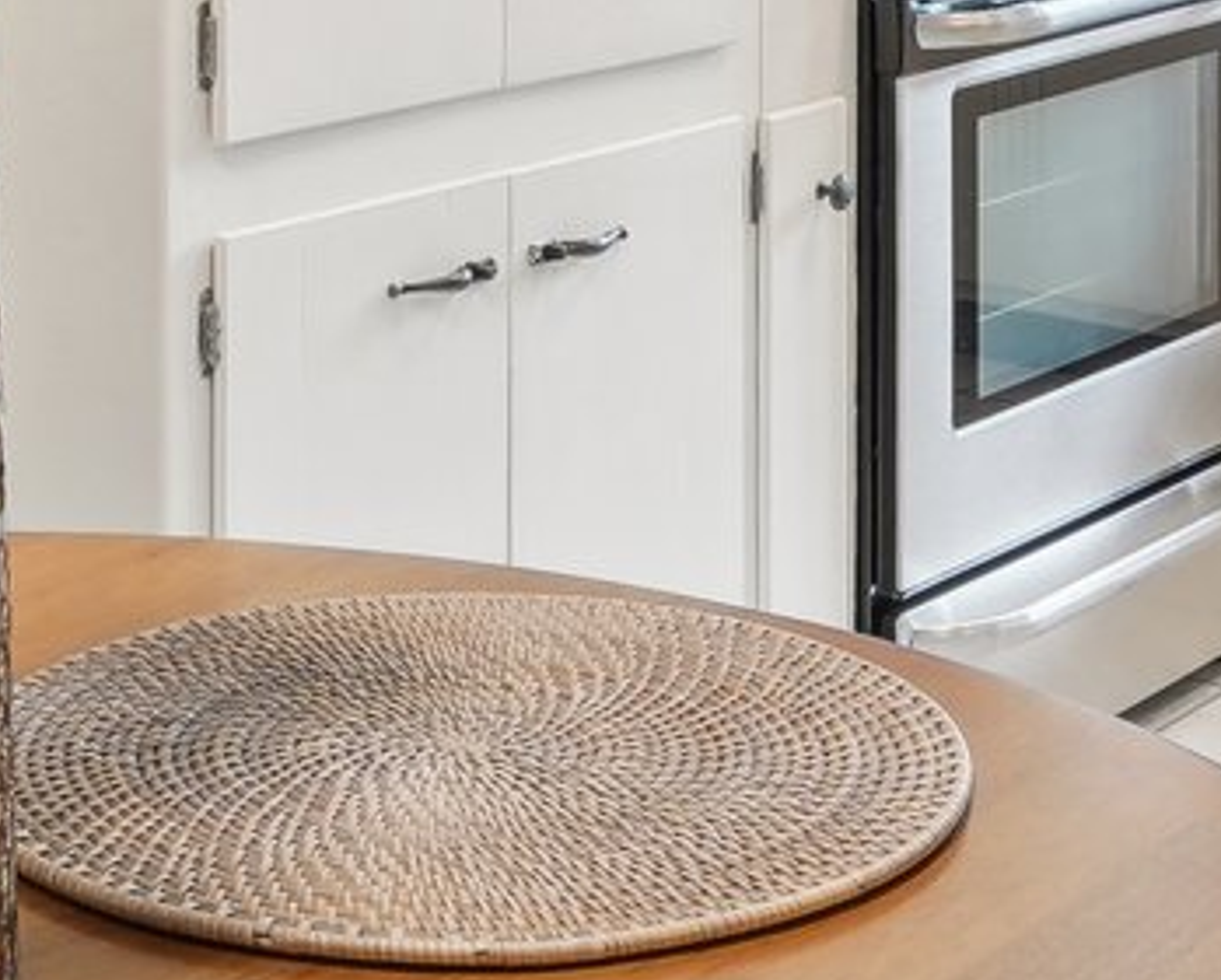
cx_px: 465
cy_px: -474
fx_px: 3184
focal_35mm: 88
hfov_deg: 21.7
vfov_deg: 16.1
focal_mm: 16
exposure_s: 1/10
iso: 400
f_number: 8
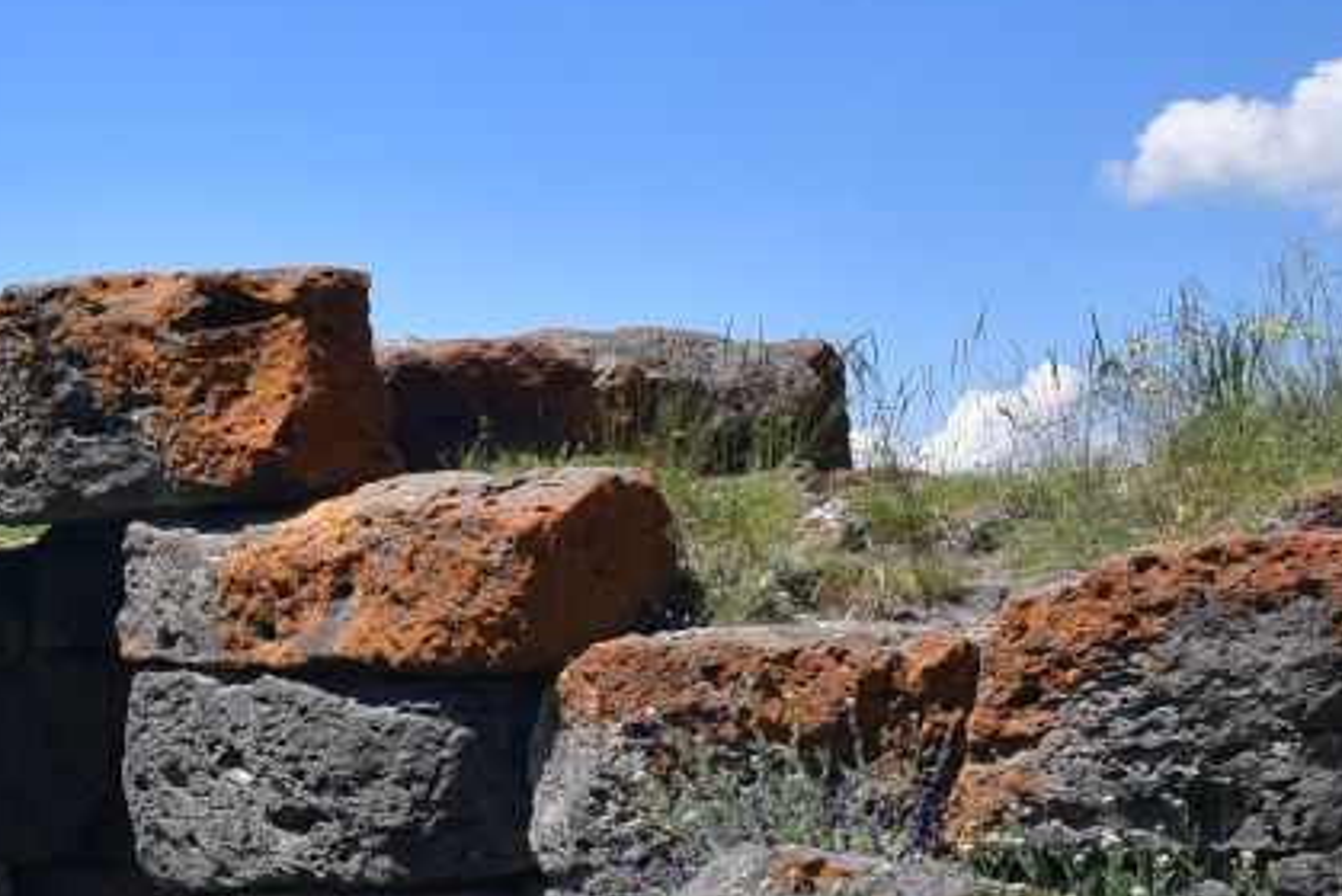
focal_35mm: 155
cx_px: -532
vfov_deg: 8.8
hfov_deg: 12.7
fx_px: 5782
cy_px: 933
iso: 160
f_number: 13
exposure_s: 1/125
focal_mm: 50
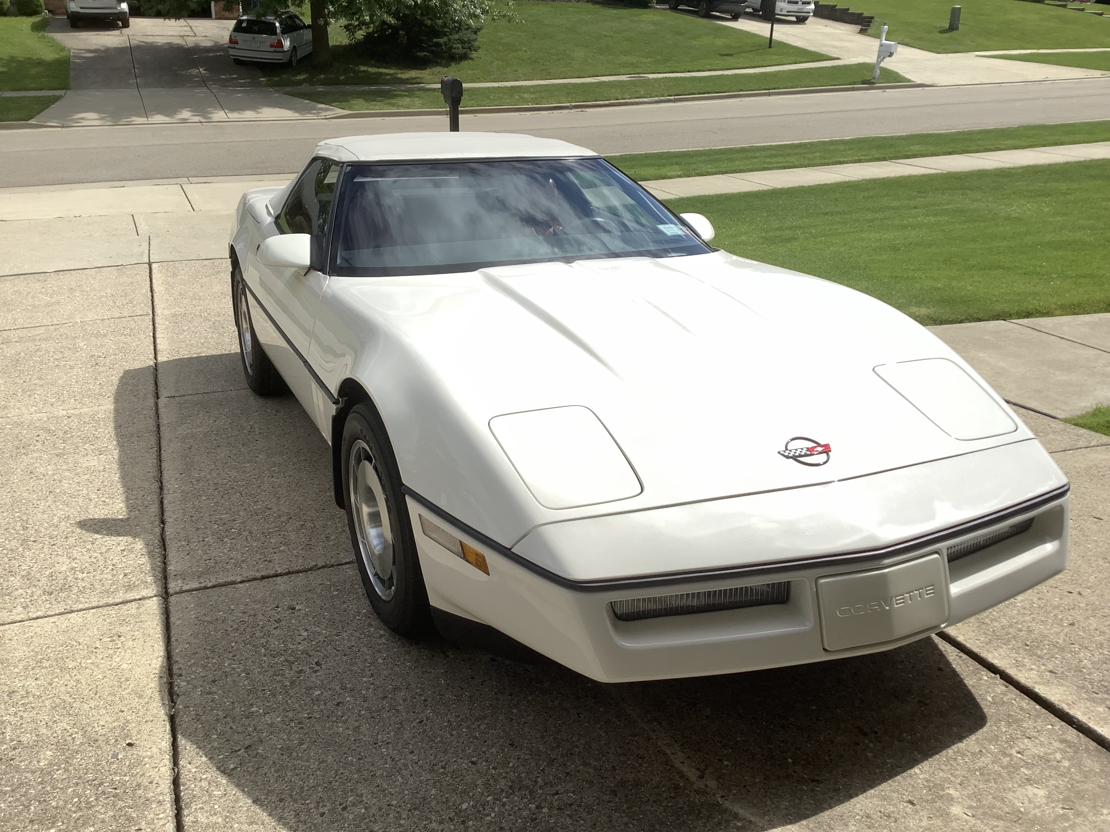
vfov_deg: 45.4
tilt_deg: -26.8
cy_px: 416
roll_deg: -2.7
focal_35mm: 31
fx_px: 994
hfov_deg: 58.4
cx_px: 555
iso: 25
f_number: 2.4
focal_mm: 3.3
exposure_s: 1/1538
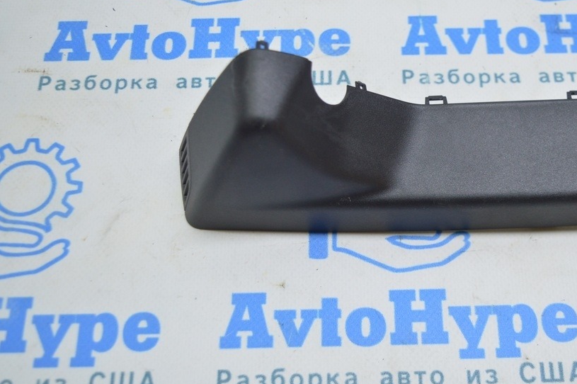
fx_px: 875
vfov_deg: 24.7
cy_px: 180
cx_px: 362
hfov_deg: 36.3
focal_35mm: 55
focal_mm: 29
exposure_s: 1/50
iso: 400
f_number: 4.2
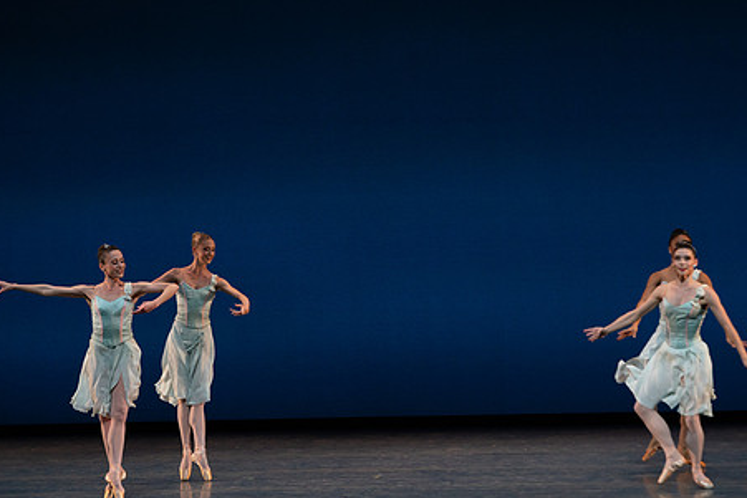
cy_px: 252
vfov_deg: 8.0
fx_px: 3549
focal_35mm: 171
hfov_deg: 12.0
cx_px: 379
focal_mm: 133
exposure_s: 1/500
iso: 3200
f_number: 8
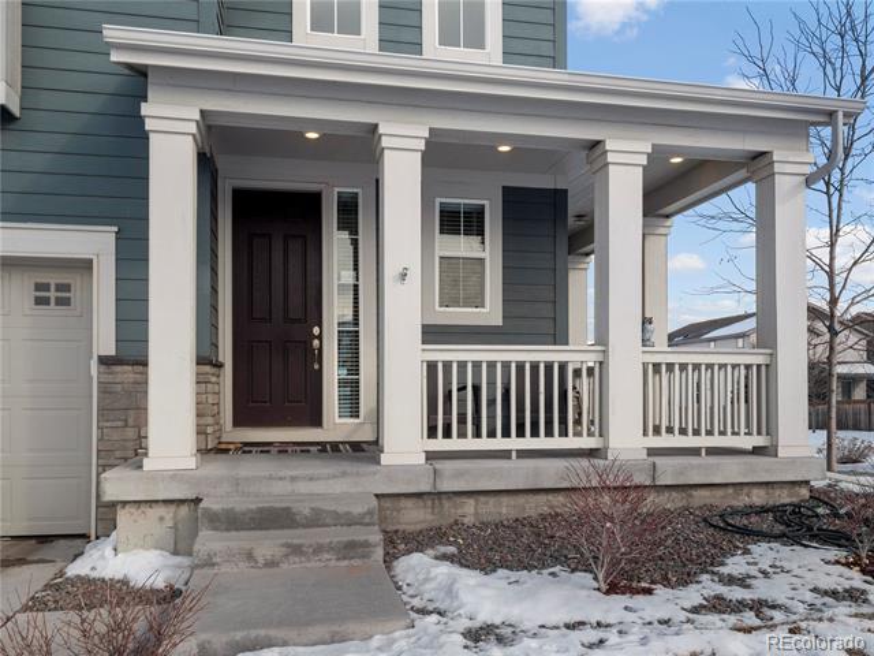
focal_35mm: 29
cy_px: 328
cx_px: 437
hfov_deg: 61.7
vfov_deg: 48.2
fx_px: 732
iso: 400
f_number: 5
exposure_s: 1/1250
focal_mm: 14
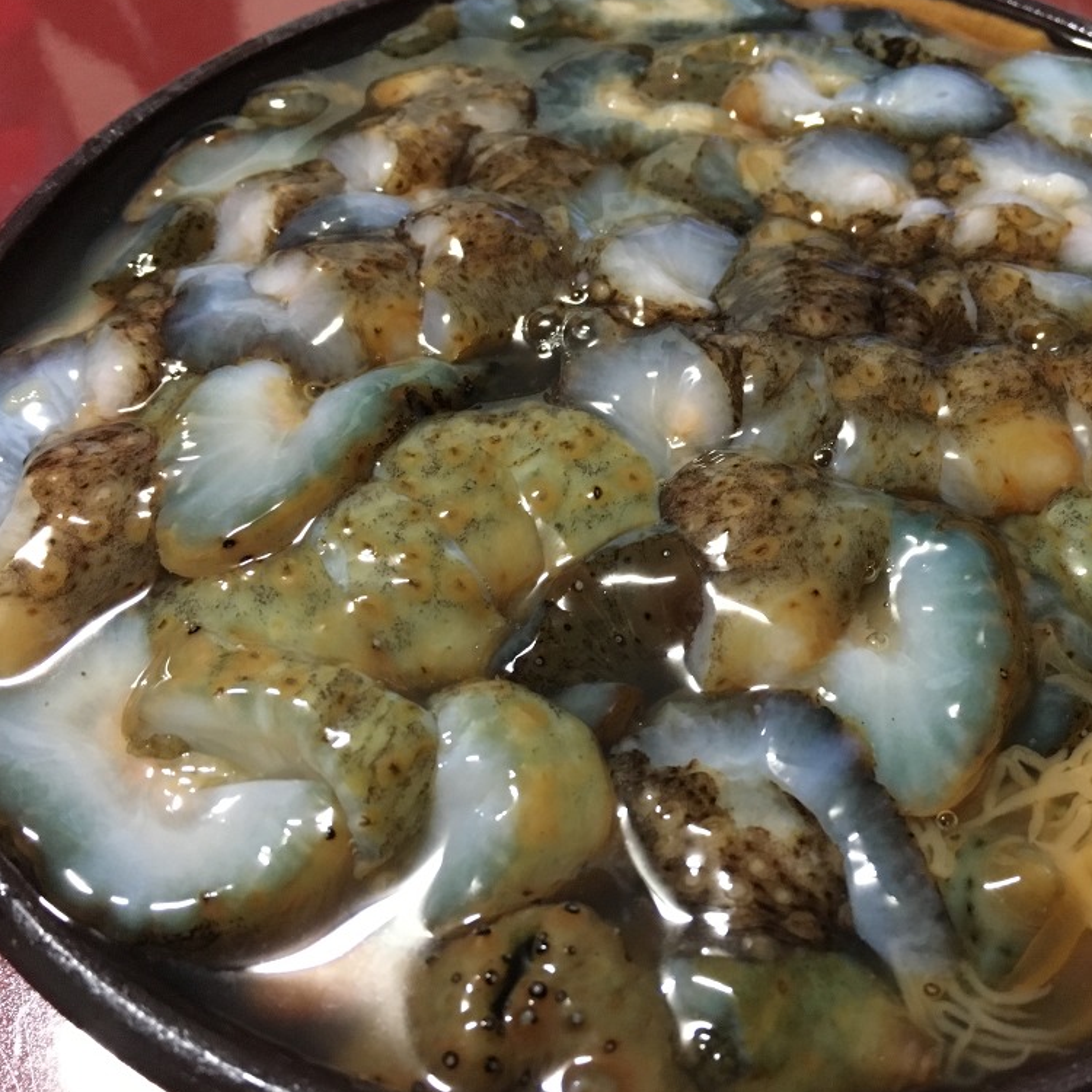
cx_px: 734
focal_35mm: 35
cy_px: 540
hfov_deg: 46.4
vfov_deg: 47.2
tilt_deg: -51.9
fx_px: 1249
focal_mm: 4.15
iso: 200
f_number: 2.2
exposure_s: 1/17
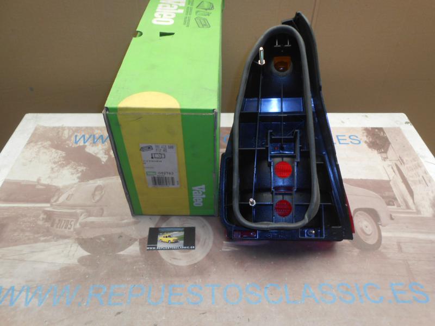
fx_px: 327
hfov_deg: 67.3
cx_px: 218
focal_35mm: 26
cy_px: 163
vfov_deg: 53.1
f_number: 3.5
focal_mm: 4.6
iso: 125
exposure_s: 1/30
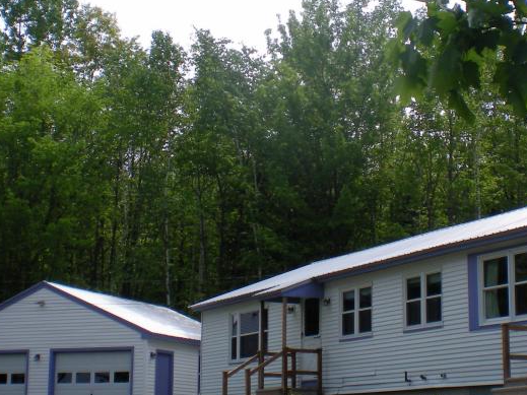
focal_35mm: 75
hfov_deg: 25.9
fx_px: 1142
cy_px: 175
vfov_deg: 19.6
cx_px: 346
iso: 64
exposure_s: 1/502
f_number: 4.6
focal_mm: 6.3
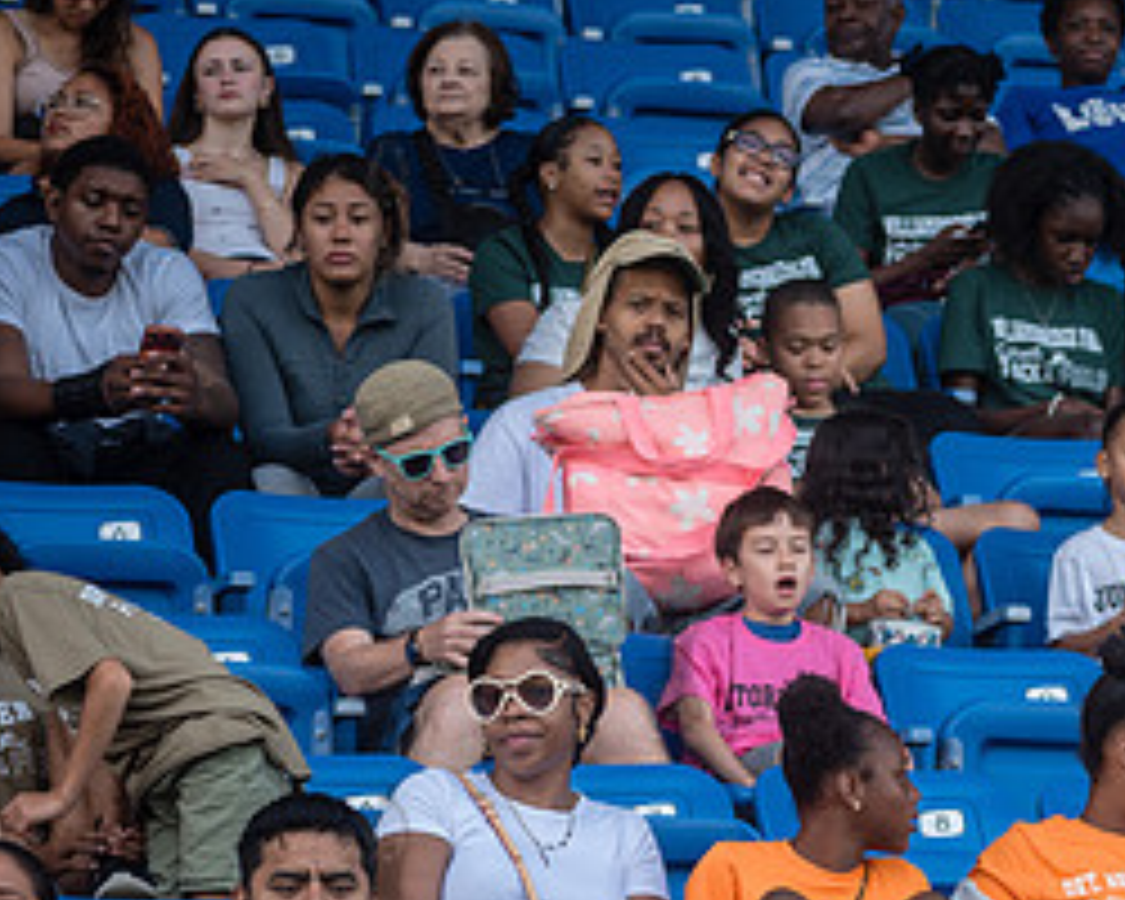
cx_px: 1256
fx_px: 8324
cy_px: 862
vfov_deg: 6.2
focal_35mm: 250
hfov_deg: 7.7
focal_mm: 112
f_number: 4
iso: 125
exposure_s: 1/200
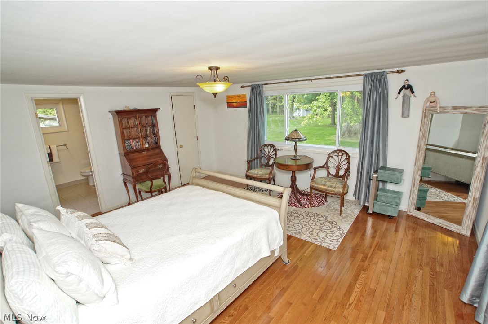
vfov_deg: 72.0
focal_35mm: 16
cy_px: 162
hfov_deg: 95.0
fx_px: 223
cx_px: 244
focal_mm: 11
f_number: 4.5
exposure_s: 1/160
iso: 800
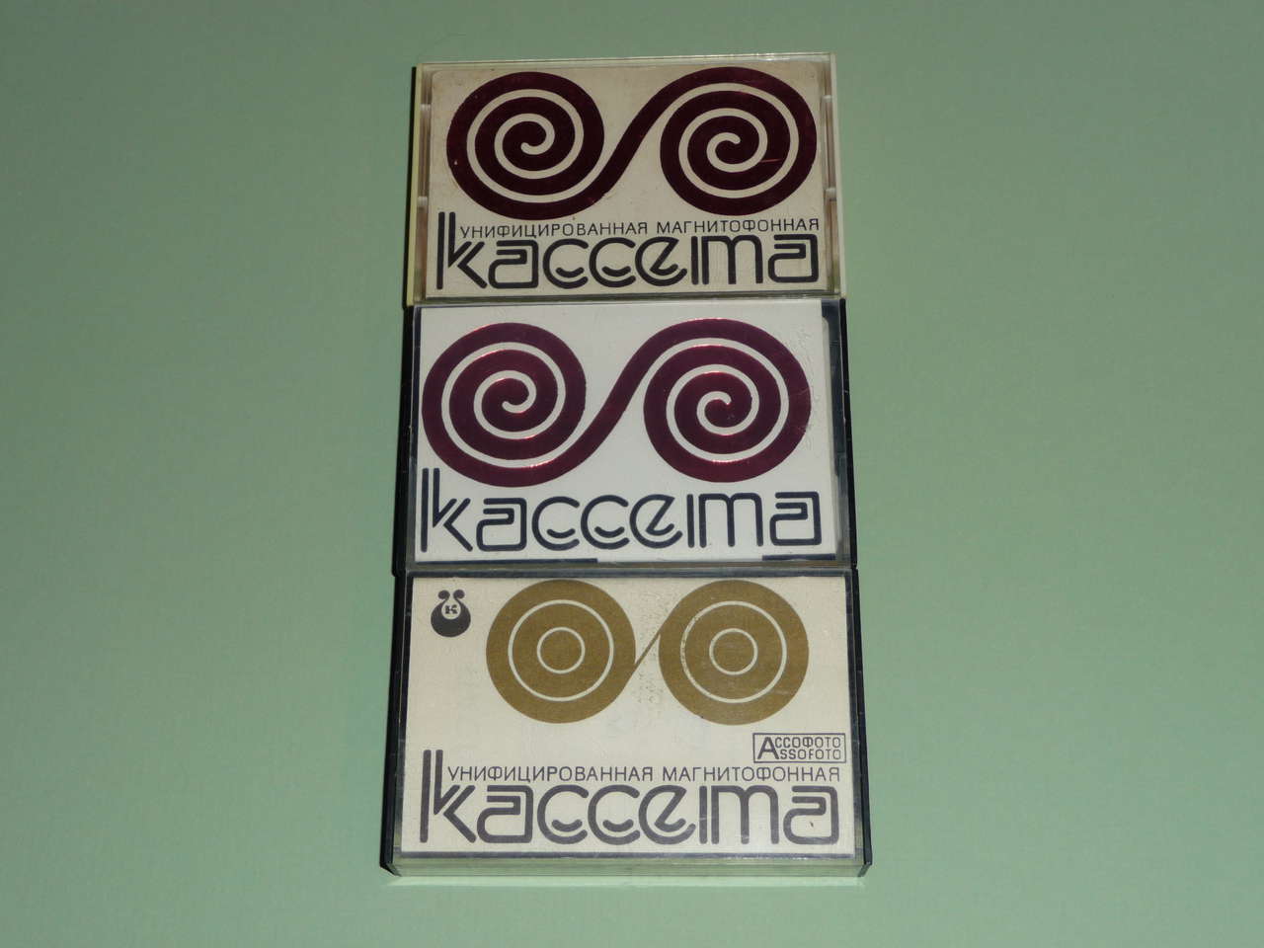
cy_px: 474
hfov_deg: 34.9
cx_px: 632
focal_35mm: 55
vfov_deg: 26.6
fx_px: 2008
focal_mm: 9.3
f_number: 4.3
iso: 100
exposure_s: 1/30
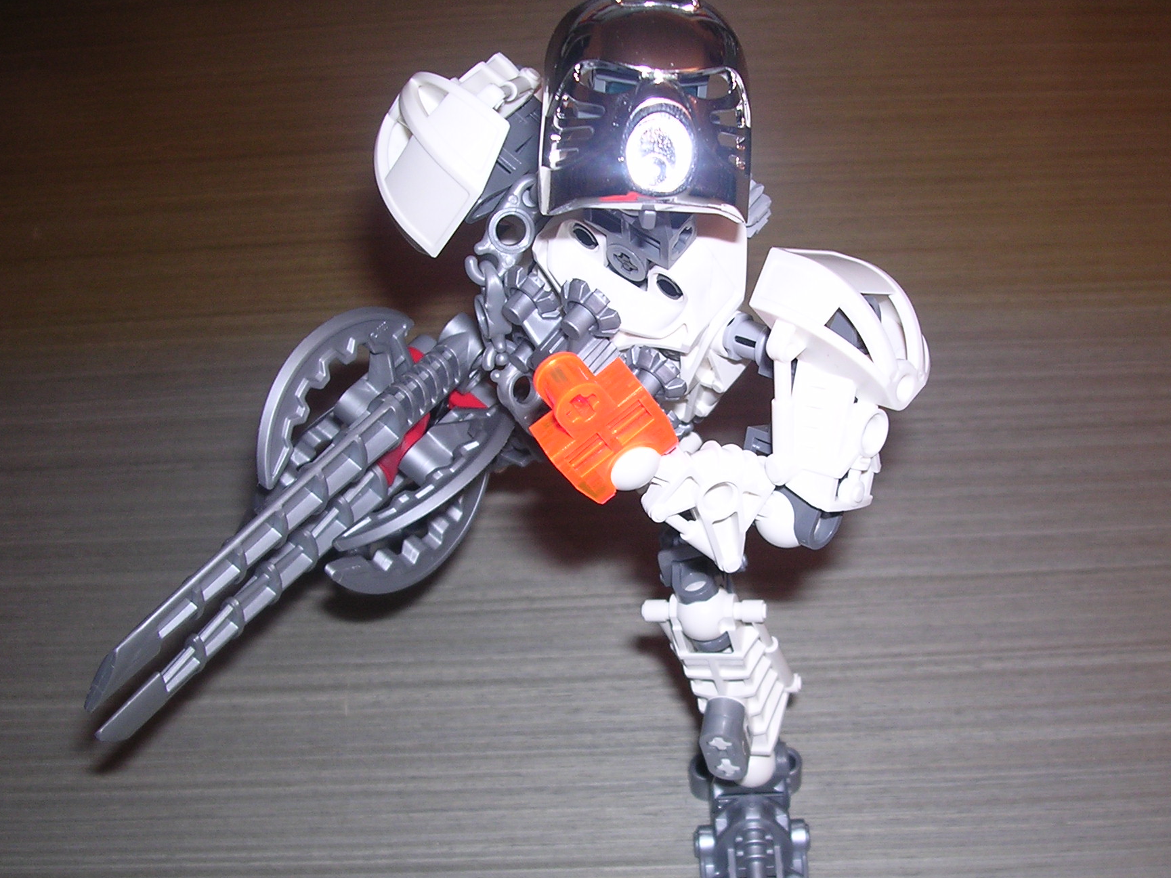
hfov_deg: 42.0
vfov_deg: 32.1
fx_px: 1522
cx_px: 666
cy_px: 507
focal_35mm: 45
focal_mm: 5.8
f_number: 2.8
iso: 100
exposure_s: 1/60.1
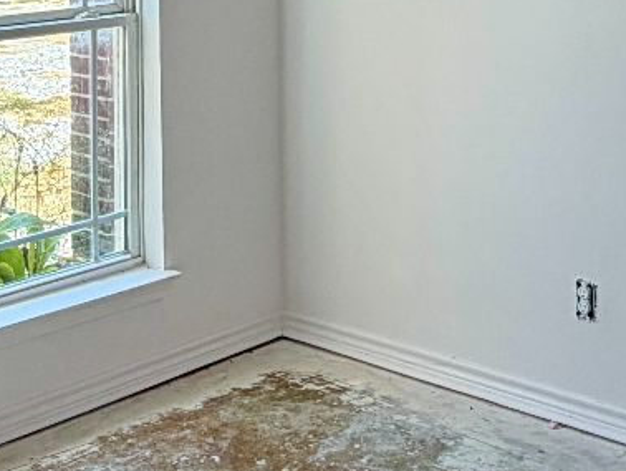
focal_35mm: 74
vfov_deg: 18.6
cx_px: 429
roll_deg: +1.0
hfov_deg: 26.1
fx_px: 1339
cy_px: -131
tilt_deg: +1.0
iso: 64
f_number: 2.2
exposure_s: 1/121
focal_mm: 2.22
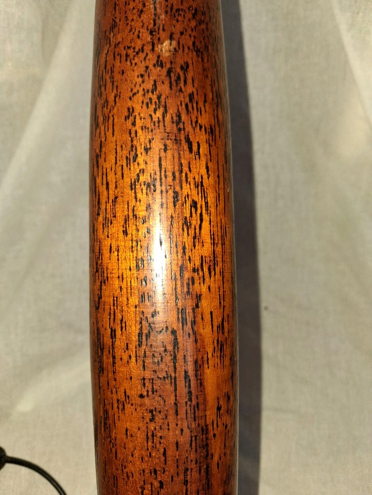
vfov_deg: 65.3
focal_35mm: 27
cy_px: 248
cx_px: 186
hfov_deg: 51.4
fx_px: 387
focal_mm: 4
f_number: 1.8
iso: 125
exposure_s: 1/120
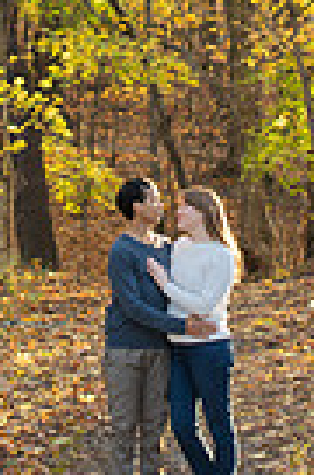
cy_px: -133
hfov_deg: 8.2
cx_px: 169
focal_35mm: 166
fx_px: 2183
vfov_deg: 12.1
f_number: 3.5
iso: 800
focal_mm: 50
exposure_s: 1/400
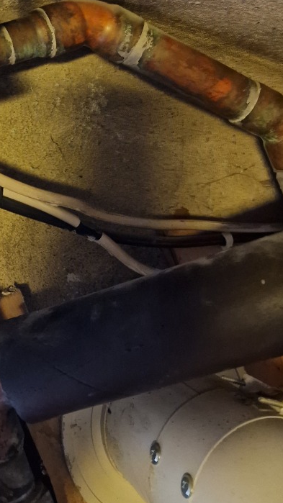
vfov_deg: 45.7
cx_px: 17
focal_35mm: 43
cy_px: 127
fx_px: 574
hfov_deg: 26.6
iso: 800
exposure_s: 1/25
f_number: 1.8
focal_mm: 6.4
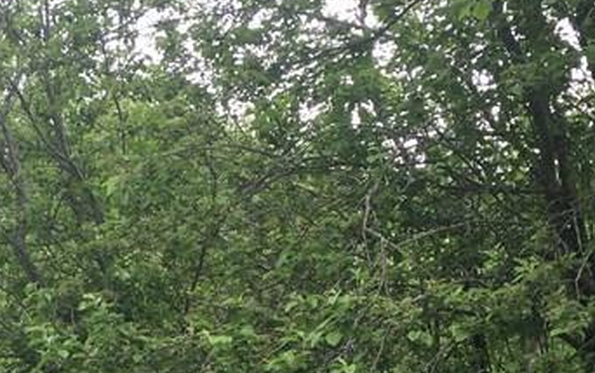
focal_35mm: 92
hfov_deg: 22.1
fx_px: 1492
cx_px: 75
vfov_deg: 13.6
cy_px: 504
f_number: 2.2
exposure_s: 1/184
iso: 25
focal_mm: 4.15
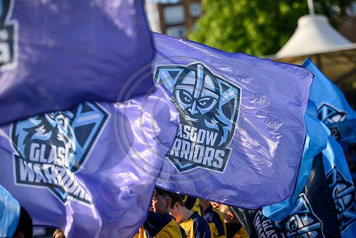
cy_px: 119
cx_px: 178
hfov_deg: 11.7
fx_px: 1731
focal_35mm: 175
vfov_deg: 7.9
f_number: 4.5
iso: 500
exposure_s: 1/1600
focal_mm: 175
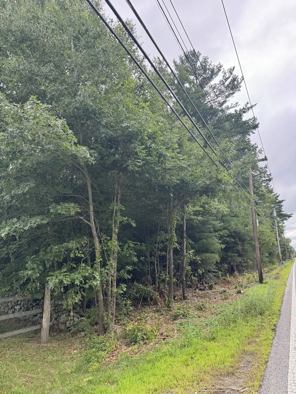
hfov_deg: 56.8
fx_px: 274
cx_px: 148
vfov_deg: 71.6
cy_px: 197
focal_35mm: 24
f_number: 1.78
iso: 80
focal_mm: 6.76
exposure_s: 1/539
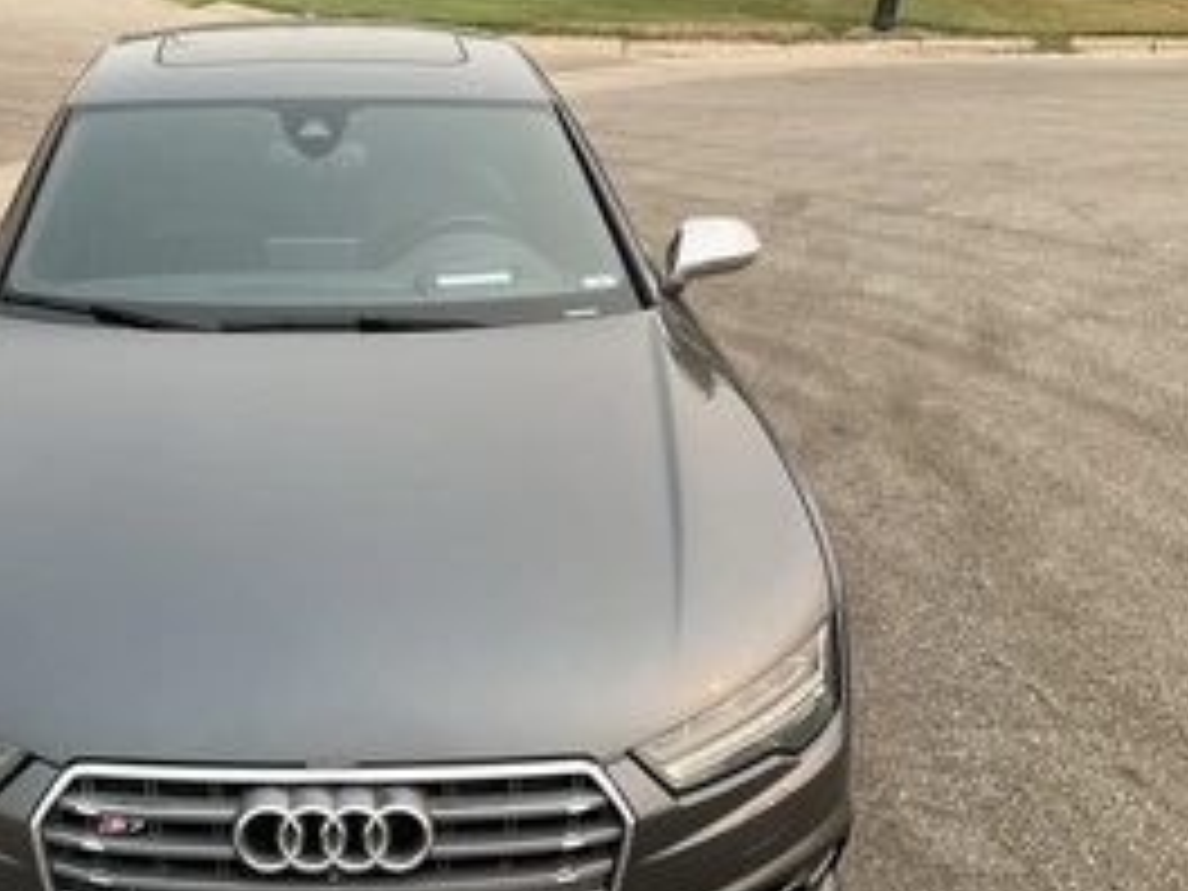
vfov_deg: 32.8
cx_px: 306
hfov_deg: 41.7
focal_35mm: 44
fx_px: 1510
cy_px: 518
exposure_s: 1/700
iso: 25
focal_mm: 3
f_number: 1.8
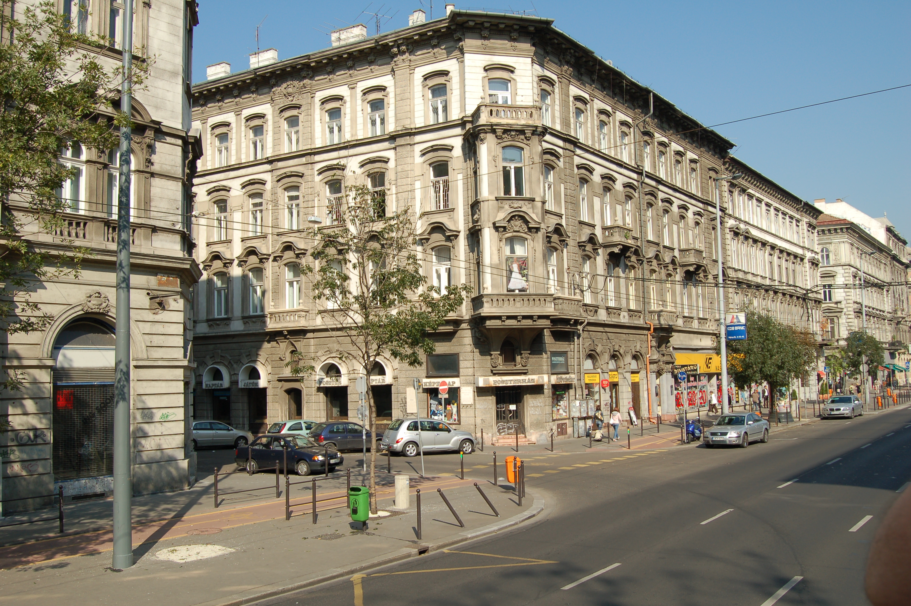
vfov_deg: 39.9
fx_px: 834
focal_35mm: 33
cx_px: 456
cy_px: 303
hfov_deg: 57.3
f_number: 9
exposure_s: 1/320
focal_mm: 22
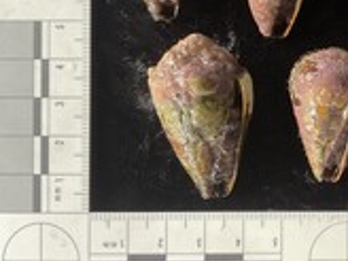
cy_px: 77
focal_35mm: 62
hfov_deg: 29.4
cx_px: 335
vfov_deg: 23.5
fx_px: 623
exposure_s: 1/60
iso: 100
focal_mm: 3
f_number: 1.8
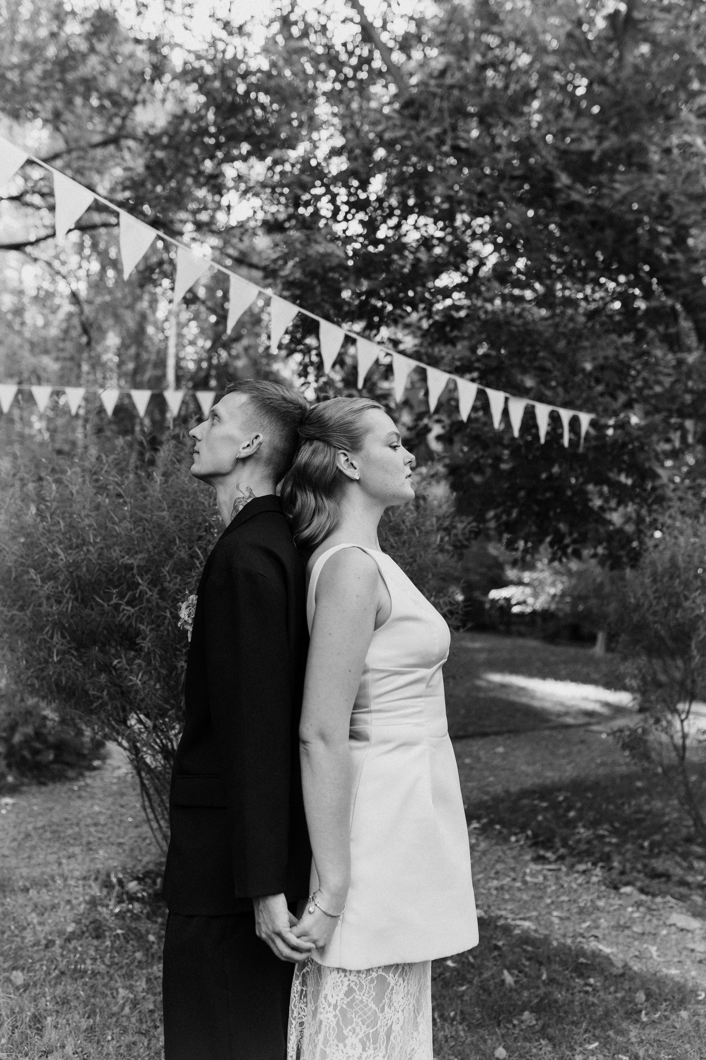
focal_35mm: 35
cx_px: 353
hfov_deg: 37.9
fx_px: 1030
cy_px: 530
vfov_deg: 54.4
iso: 400
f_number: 2.5
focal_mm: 35
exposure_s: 1/200
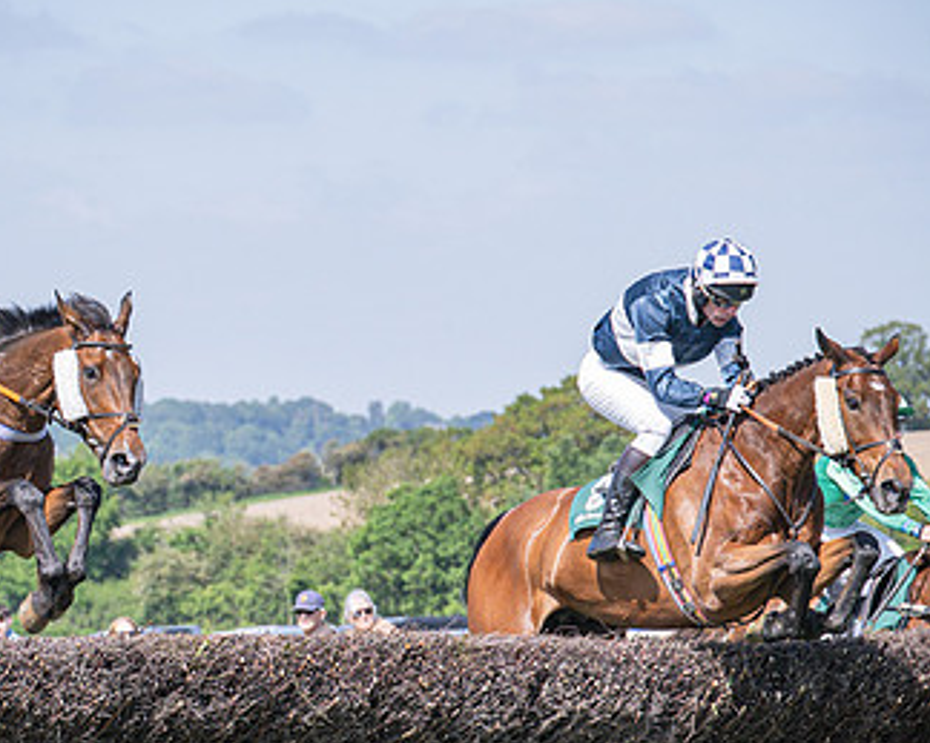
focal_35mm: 210
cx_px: 499
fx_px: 5778
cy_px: 434
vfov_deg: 7.4
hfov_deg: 9.2
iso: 200
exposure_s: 1/1600
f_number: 4
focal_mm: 70
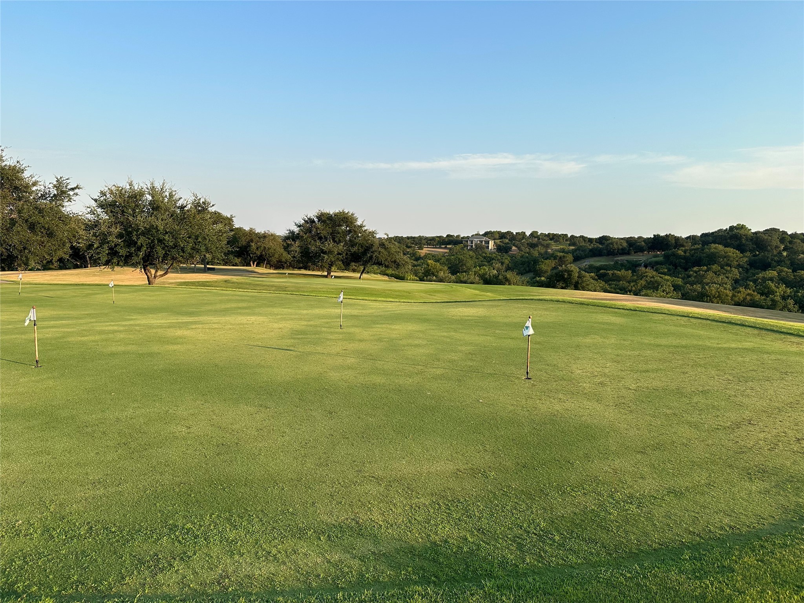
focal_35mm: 24
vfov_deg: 56.8
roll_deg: -1.6
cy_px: 302
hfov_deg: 71.6
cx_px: 402
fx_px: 557
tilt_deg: -6.7
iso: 80
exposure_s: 1/1664
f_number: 1.78
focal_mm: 6.86
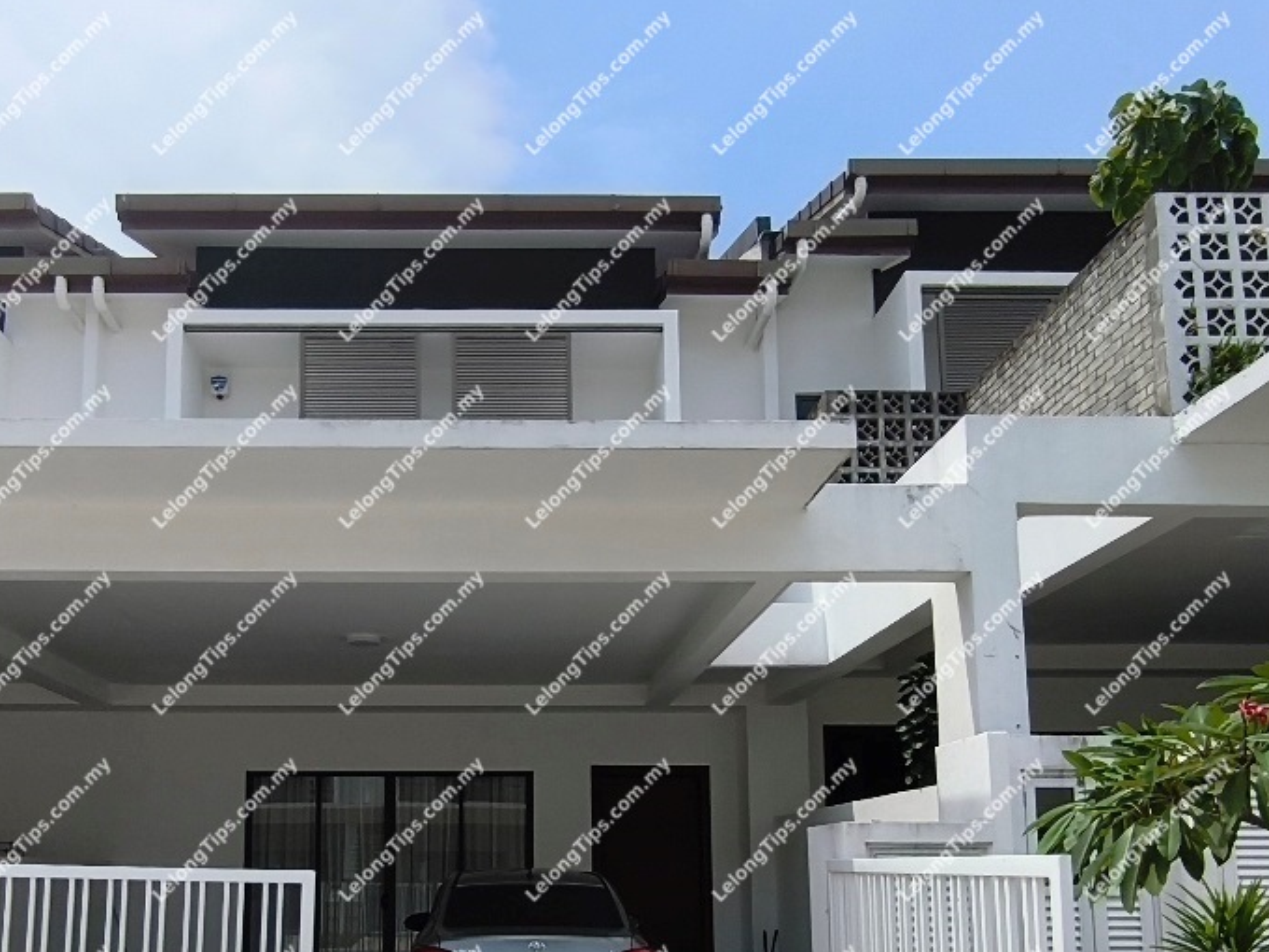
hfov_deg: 64.9
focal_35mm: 27
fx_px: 990
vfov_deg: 50.1
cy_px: 659
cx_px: 526
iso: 50
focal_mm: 1.65
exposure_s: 1/3565
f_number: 2.2
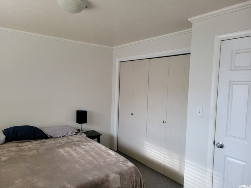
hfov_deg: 67.3
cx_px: 126
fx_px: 189
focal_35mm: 26
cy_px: 94
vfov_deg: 53.1
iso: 250
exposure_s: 1/40
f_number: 1.8
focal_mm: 5.4
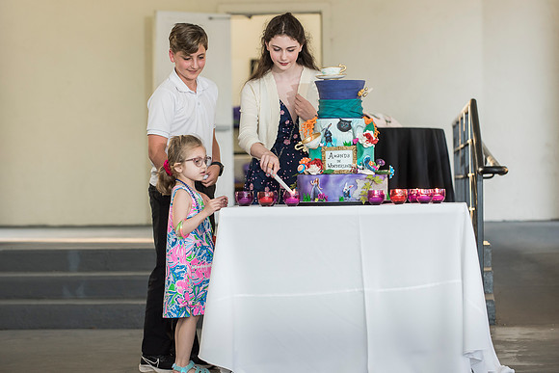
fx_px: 2013
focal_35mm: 130
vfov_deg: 10.6
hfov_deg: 15.8
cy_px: 183
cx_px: 276
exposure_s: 1/160
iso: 1000
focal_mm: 125
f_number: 4
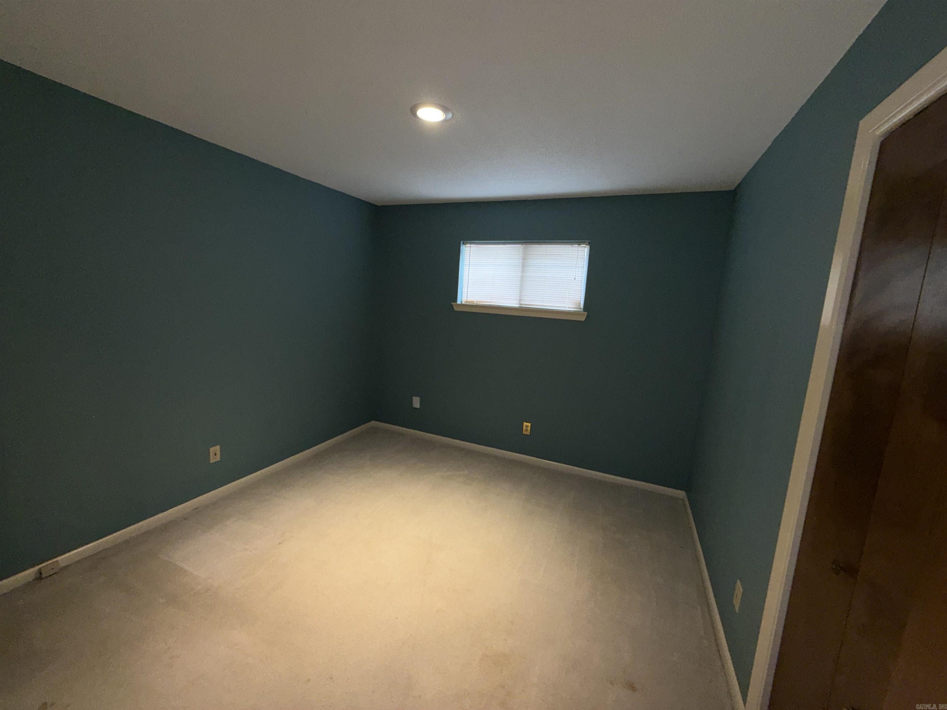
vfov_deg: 85.7
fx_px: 383
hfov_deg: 102.1
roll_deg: -3.4
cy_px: 355
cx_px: 474
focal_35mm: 14
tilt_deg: -9.7
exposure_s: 1/60
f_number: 2.2
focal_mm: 2.22
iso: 50
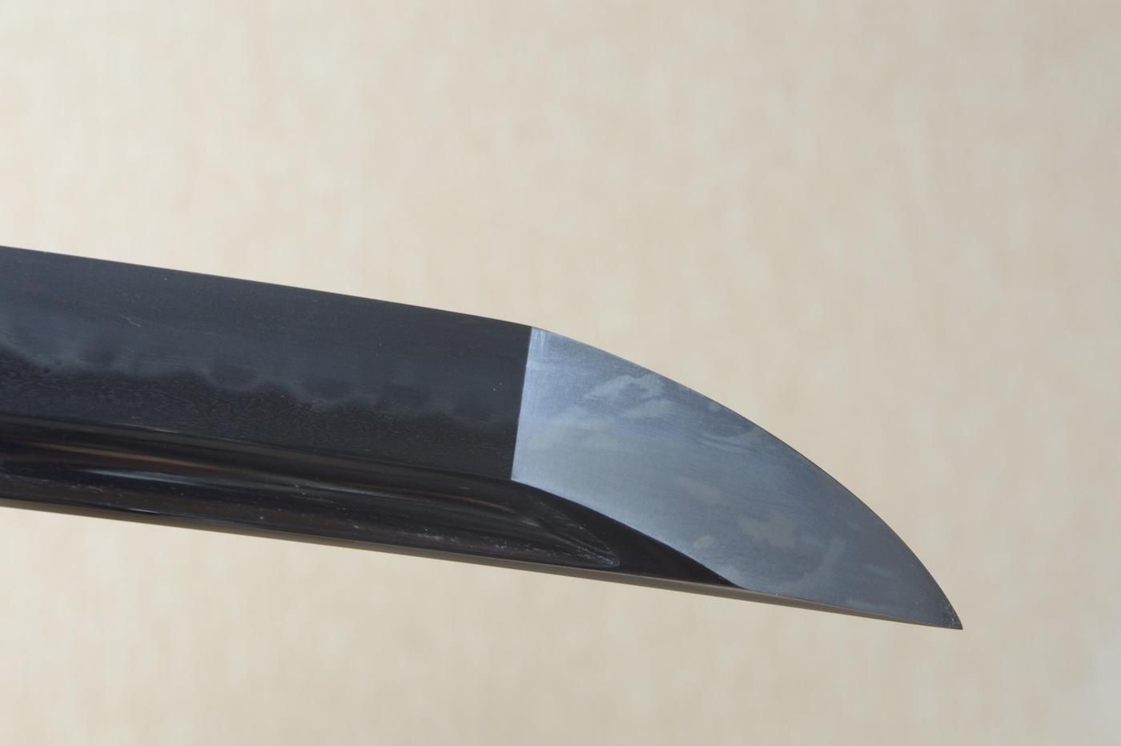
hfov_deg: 14.4
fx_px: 4434
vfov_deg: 9.6
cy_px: 373
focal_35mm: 142
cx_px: 560
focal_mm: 95
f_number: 11
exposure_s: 1/1.6
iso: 400
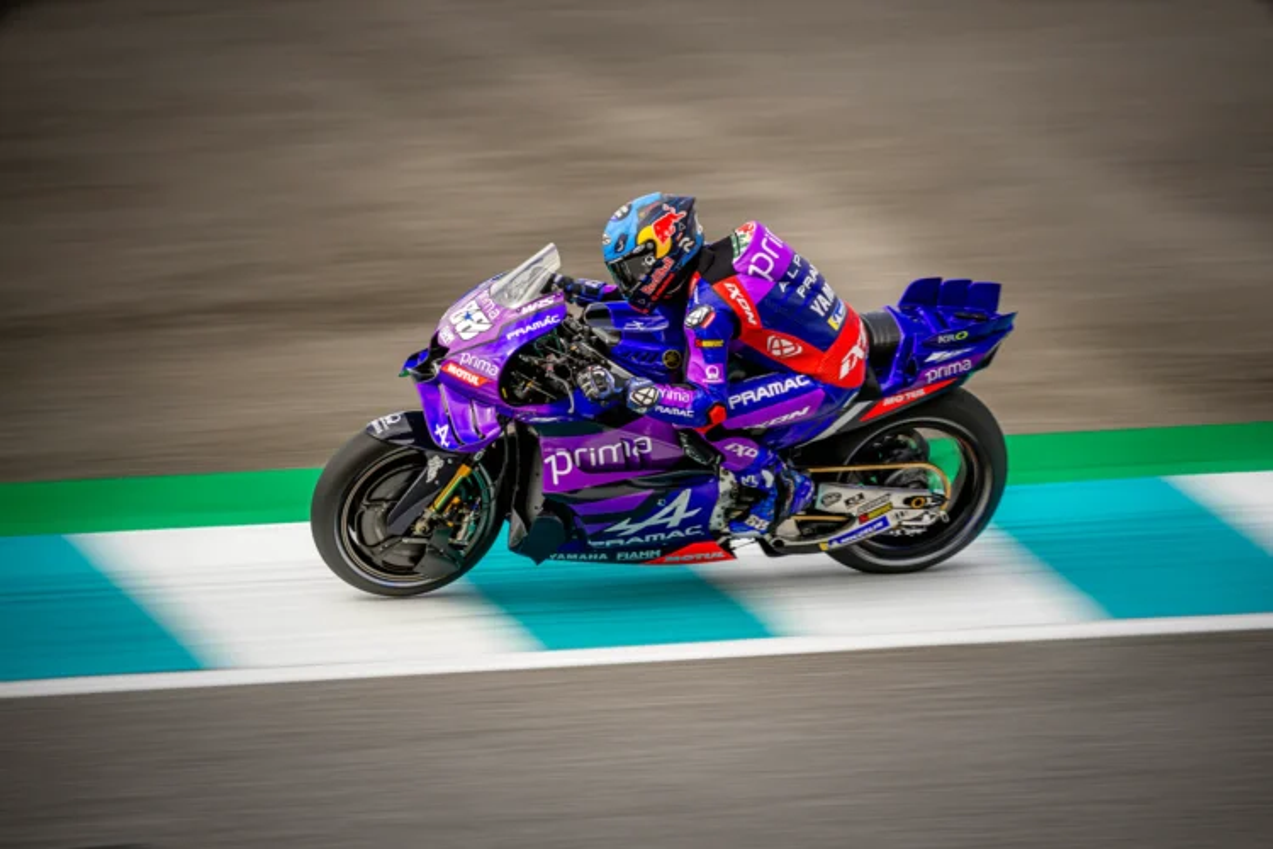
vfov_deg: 3.4
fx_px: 14143
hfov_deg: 5.2
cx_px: 636
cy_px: 424
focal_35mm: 400
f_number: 2.8
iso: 160
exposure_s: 1/250
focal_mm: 400
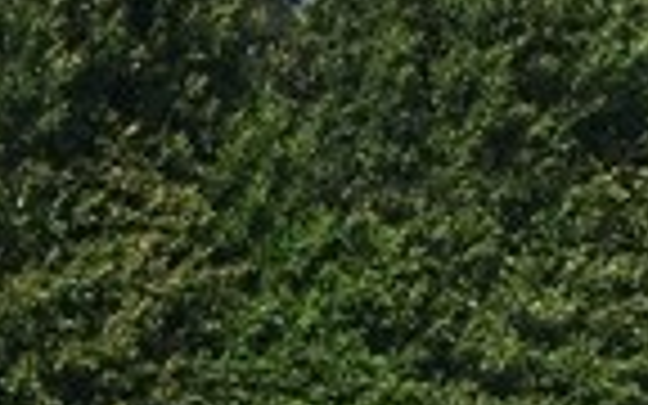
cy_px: 639
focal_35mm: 219
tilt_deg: -4.2
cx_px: -324
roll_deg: +0.0
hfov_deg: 9.3
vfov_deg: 5.9
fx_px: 3868
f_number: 2.2
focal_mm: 4.15
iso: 32
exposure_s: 1/2825
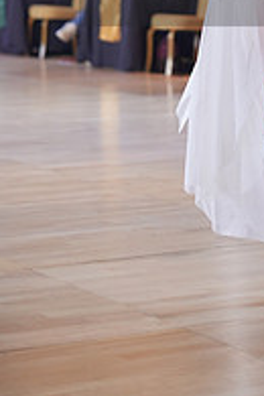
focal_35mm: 149
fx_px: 1639
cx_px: 360
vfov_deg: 13.5
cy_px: -41
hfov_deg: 9.0
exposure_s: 1/500
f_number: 2
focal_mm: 50
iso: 1250
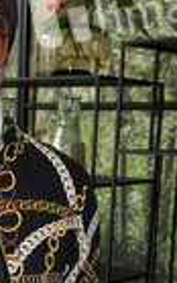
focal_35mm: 94
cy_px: 305
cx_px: -53
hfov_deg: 13.4
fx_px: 725
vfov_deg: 21.1
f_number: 5.6
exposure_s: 1/160
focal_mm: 32
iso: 1250
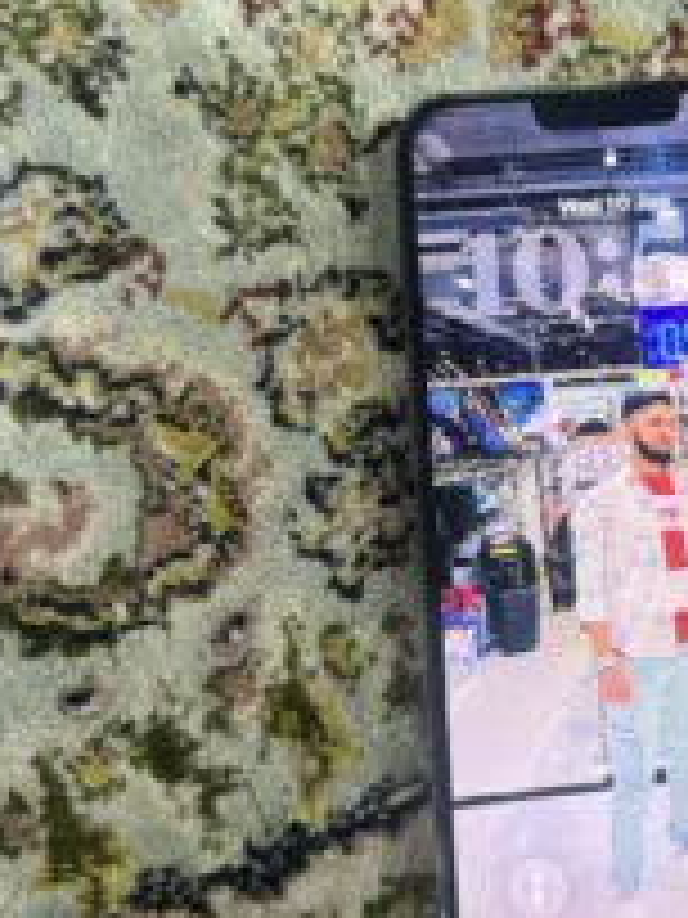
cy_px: 531
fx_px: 1246
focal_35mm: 47
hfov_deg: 29.5
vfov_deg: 40.3
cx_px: 625
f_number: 1.78
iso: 250
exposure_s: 1/50
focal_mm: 6.76
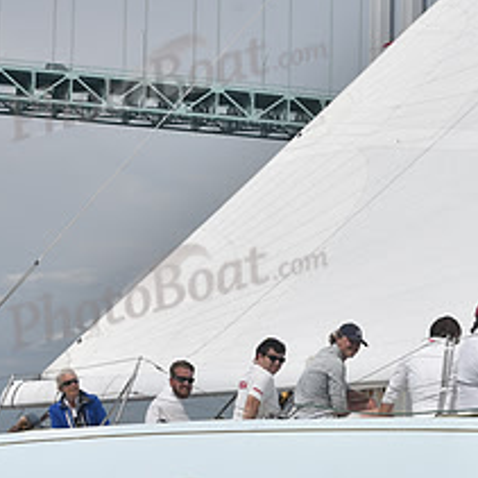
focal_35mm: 175
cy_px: 377
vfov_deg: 10.0
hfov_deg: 9.9
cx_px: 446
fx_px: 2734
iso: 320
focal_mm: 75
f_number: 9
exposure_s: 1/800
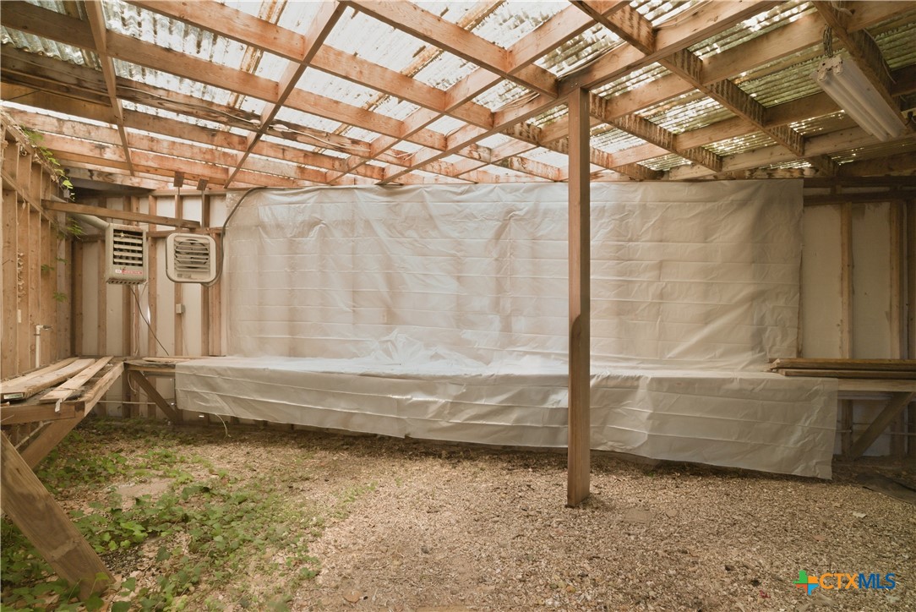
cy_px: 306
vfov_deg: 73.8
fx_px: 407
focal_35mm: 16
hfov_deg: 96.7
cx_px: 458
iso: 640
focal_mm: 16
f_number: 11
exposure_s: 1/20
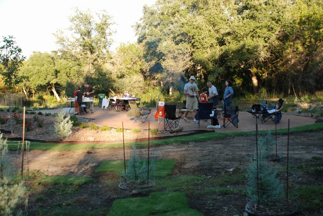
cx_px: 162
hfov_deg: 42.3
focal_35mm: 46
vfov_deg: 29.0
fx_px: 418
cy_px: 108
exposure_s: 1/80
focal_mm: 31
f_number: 4.5
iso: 100
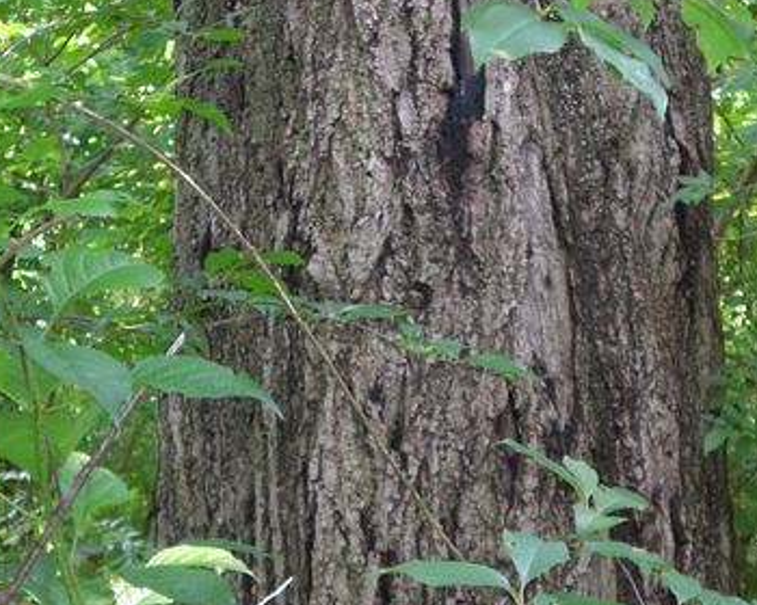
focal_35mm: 134
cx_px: 389
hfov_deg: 14.4
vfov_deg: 11.5
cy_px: 333
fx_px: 3002
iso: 200
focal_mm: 12.47
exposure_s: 1/30
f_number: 4.5
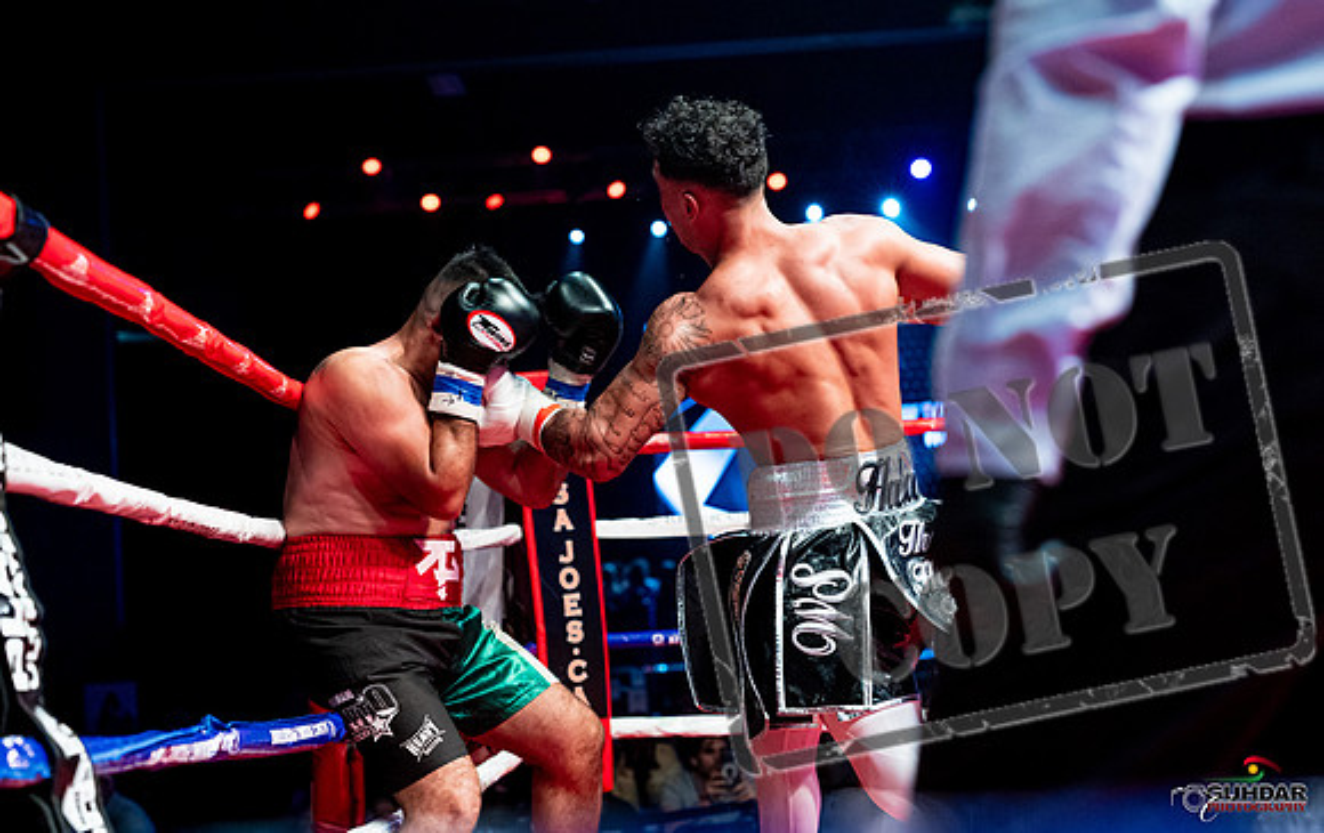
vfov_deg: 21.3
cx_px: 692
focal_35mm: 61
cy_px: 351
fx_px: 2209
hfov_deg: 33.4
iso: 4000
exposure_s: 1/1000
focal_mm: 50
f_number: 2.8
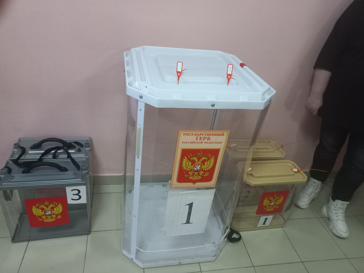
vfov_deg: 53.1
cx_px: 177
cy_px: 133
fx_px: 273
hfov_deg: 67.3
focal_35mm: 26
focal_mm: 4.6
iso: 640
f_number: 1.8
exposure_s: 1/25
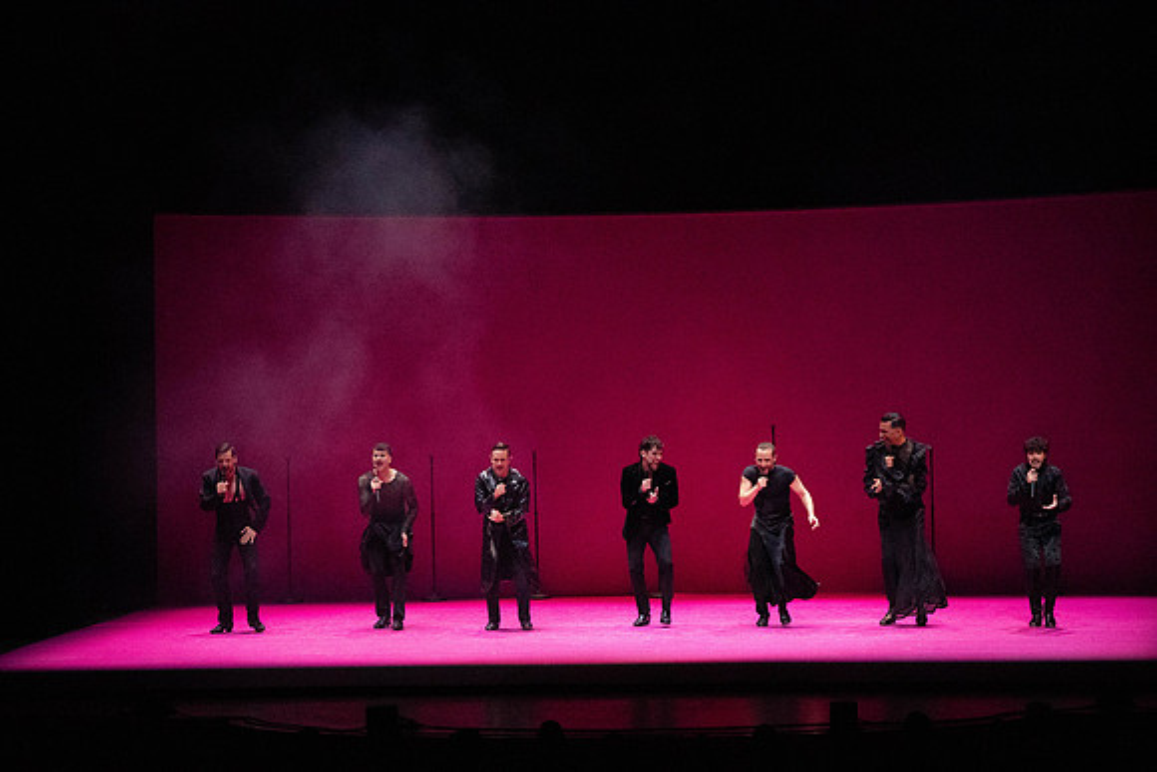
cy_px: 386
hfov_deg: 15.8
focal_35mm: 130
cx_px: 578
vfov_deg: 10.6
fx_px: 4179
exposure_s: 1/400
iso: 25600
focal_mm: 130
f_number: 9
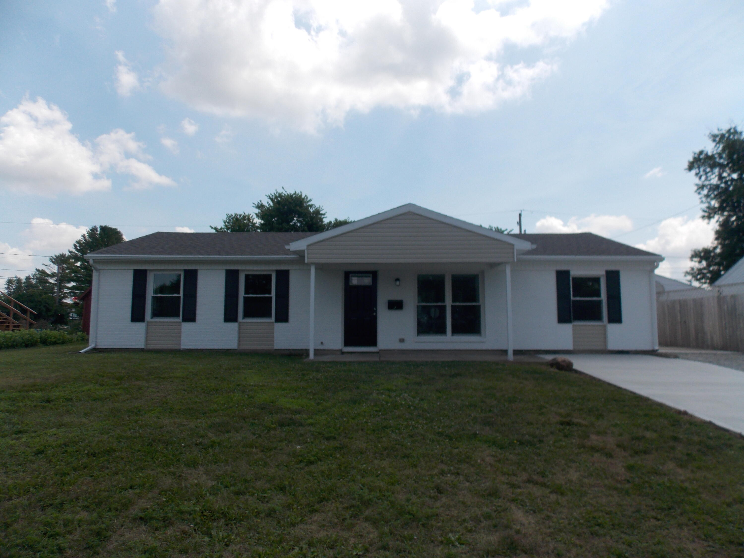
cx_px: 372
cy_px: 279
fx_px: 494
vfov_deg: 58.9
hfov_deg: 73.9
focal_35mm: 23
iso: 80
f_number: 3.1
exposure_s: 1/1000
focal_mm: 4
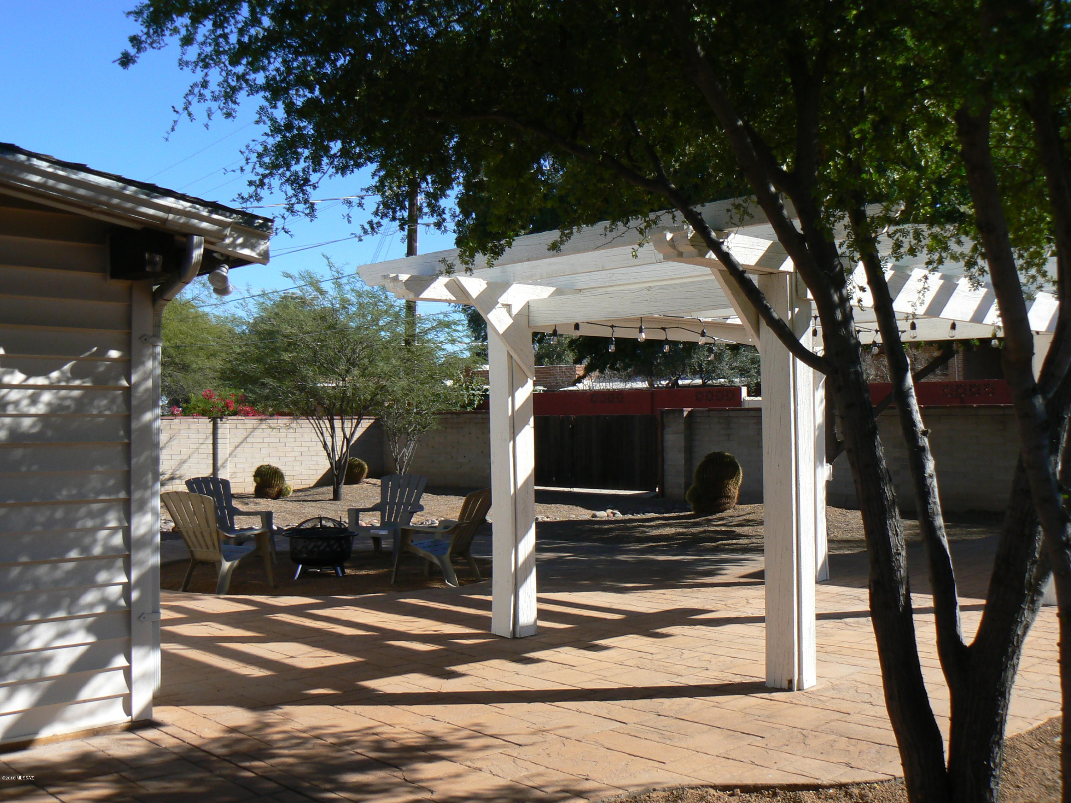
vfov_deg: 39.7
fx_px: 1114
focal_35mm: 36
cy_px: 402
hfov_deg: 51.4
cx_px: 536
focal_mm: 6
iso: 80
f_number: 5.6
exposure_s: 1/400
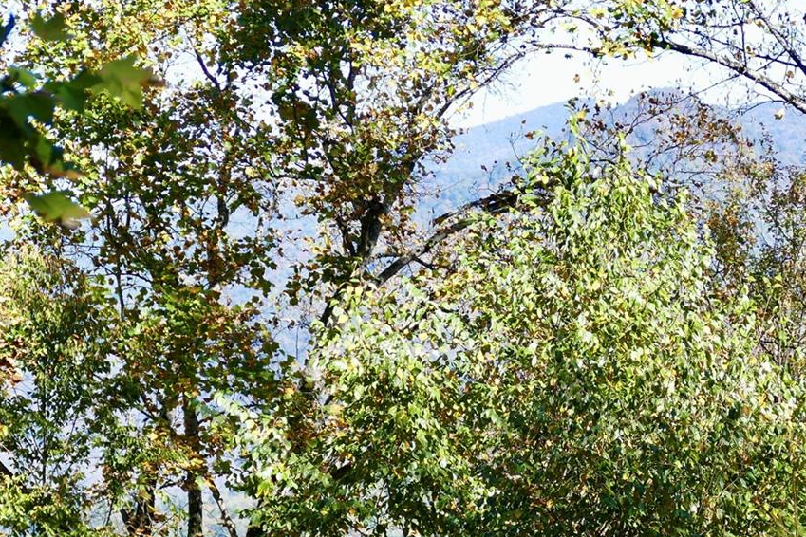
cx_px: 686
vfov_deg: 4.5
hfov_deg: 6.8
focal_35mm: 304
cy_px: 452
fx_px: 6806
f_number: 3.9
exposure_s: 1/400
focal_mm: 45.89
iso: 125
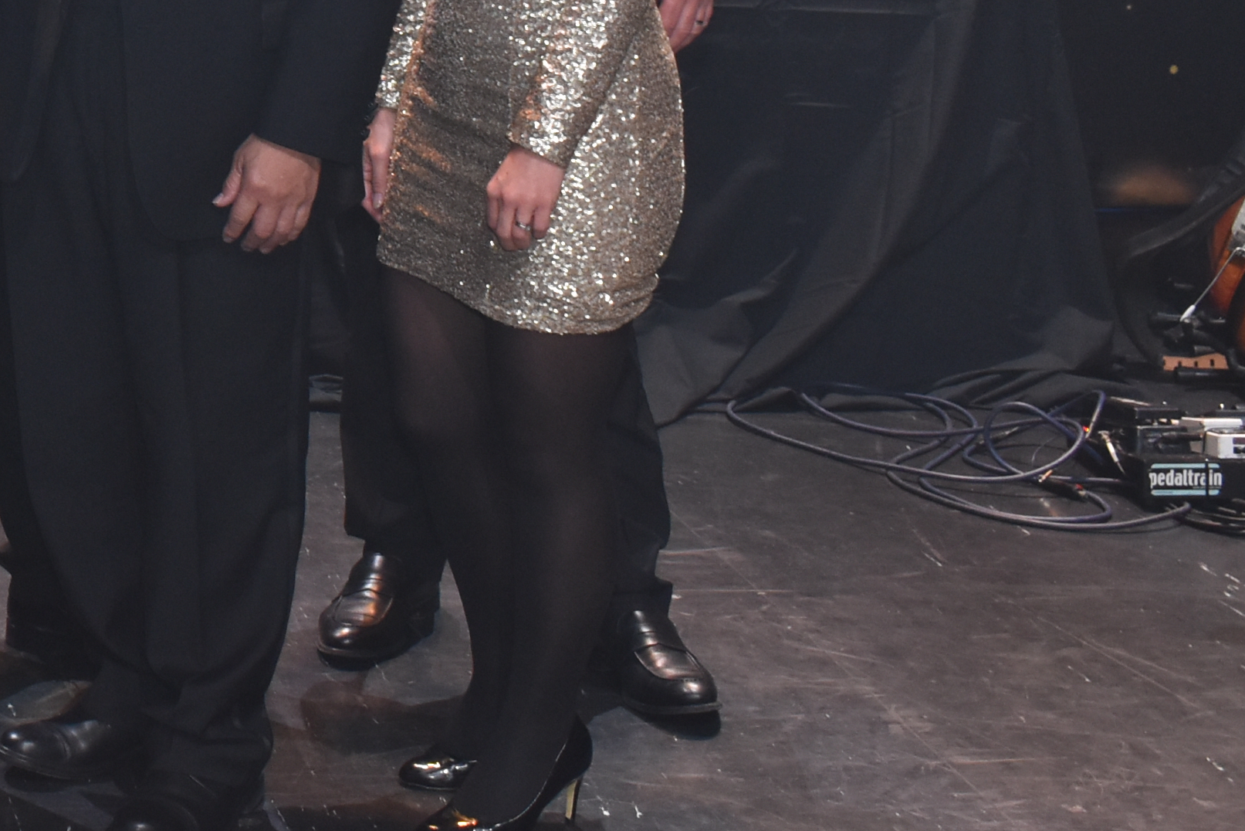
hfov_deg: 20.5
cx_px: -317
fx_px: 3182
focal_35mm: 92
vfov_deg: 14.5
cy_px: -118
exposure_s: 1/60
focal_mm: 22
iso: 800
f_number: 7.1
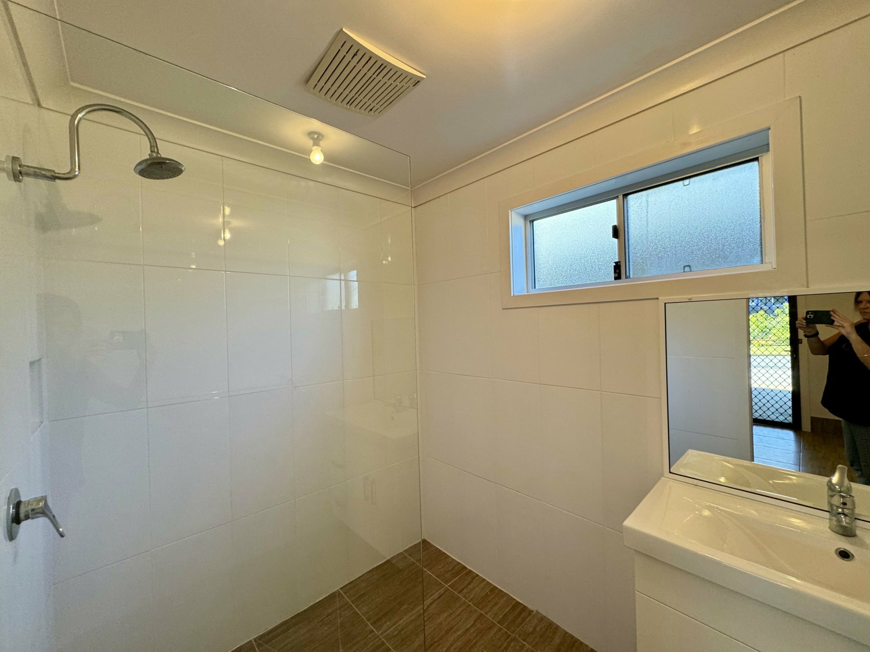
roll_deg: +2.3
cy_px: 326
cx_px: 435
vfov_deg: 85.7
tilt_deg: -0.4
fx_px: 352
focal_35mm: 14
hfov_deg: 102.1
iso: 125
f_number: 2.2
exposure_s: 1/100
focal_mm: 2.22
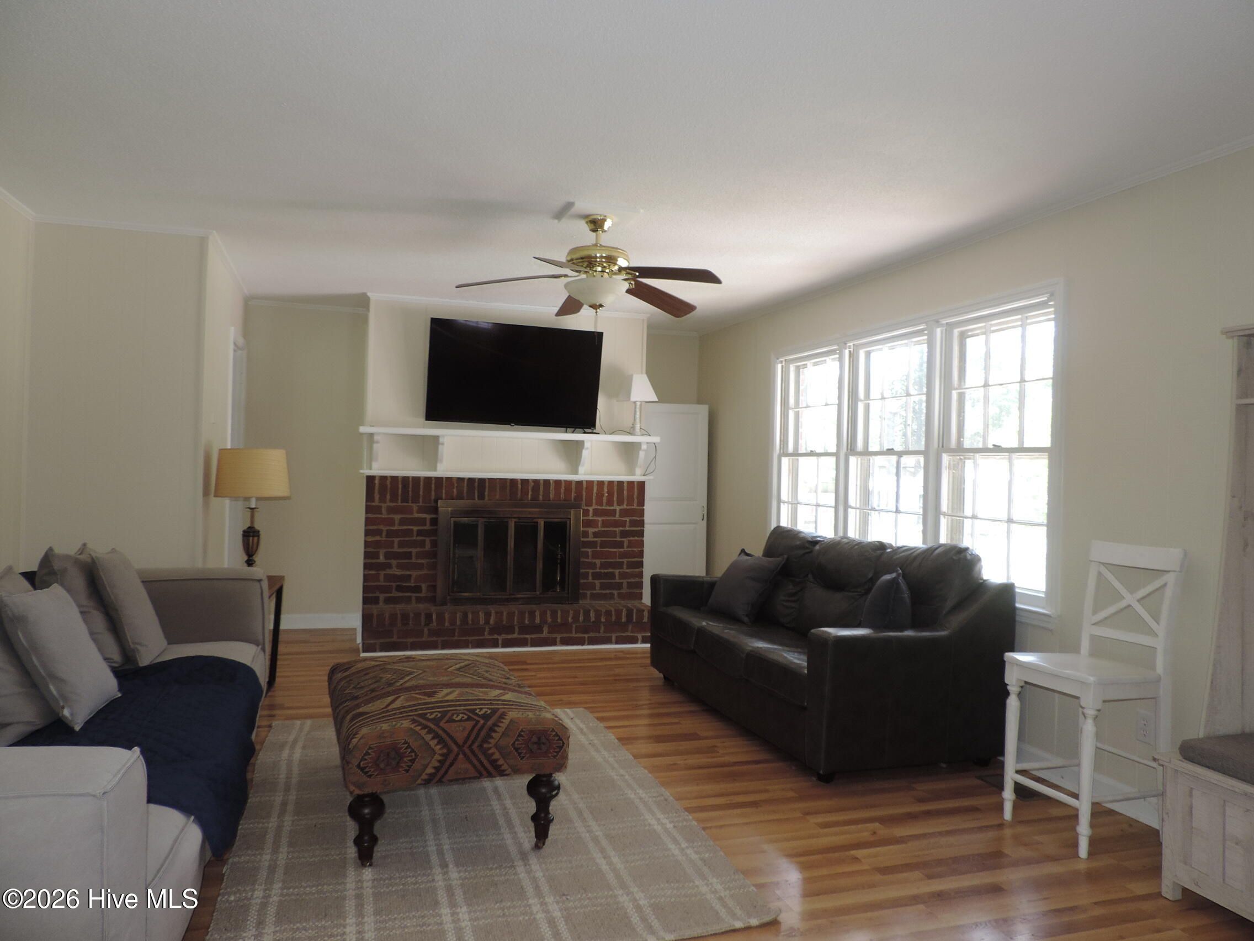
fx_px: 869
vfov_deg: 56.8
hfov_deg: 71.6
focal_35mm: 24
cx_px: 627
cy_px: 470
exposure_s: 1/40
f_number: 3
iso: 100
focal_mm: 4.3
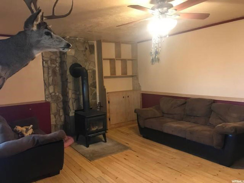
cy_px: 92
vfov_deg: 49.7
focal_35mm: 28
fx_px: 197
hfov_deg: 63.4
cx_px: 122
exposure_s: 1/12
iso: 100
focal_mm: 3.99
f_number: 1.8
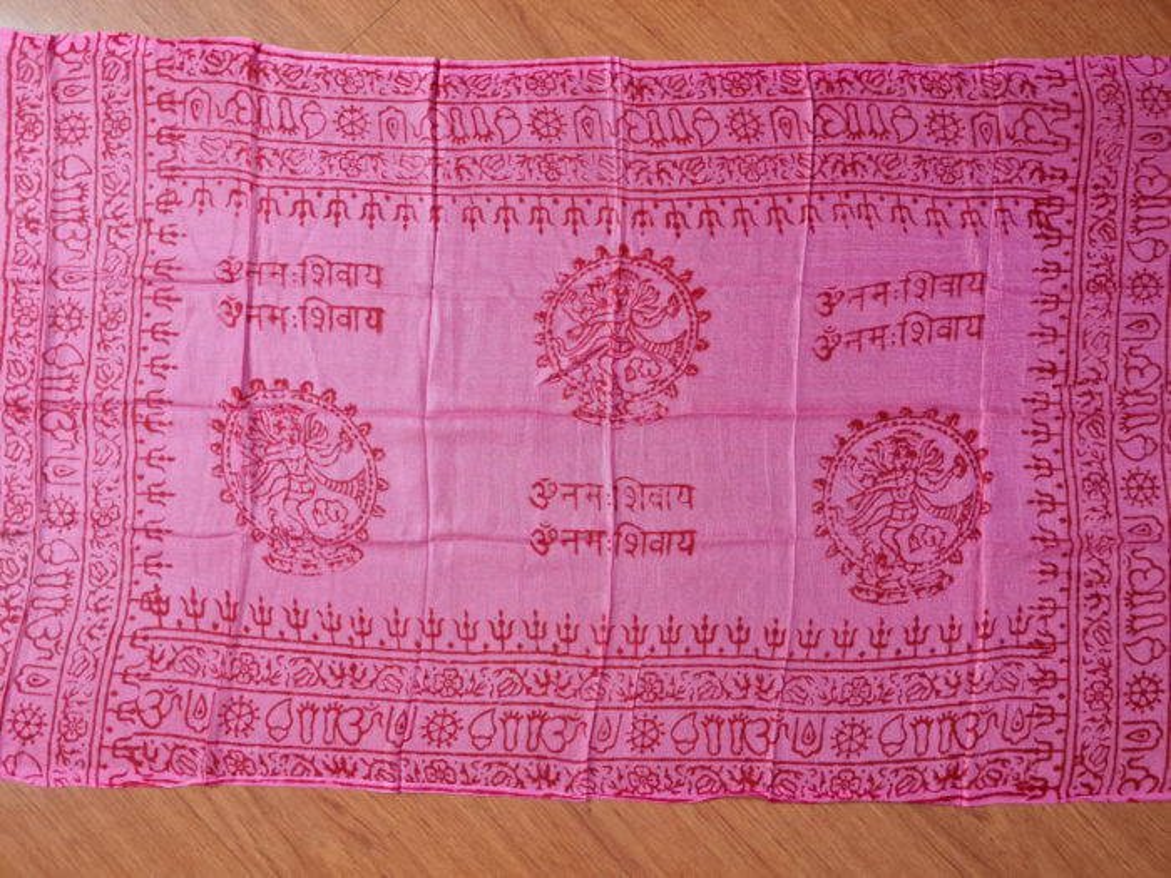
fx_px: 880
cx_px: 586
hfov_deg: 67.3
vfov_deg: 53.1
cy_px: 439
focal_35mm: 26
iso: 200
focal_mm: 5.4
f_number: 1.8
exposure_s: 1/120
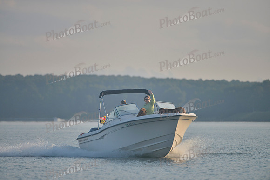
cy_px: 90
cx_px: 135
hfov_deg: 5.2
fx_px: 3001
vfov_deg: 3.4
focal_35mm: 400
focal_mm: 400
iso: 280
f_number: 4
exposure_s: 1/2000
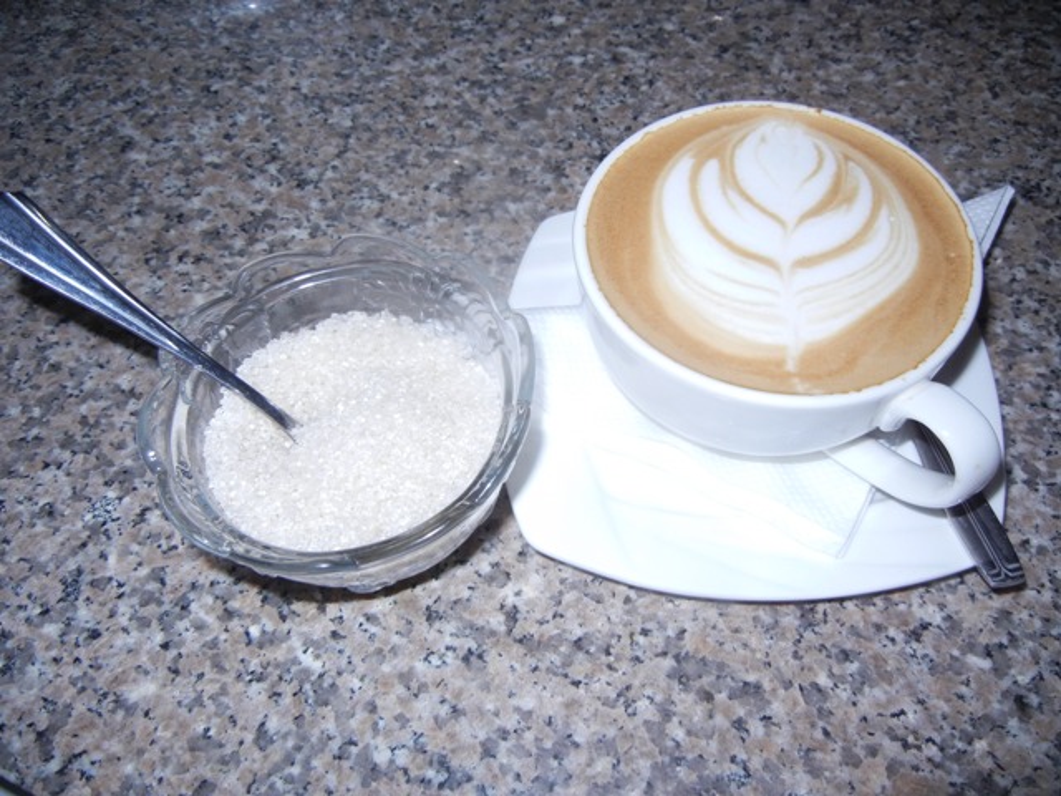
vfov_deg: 46.8
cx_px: 530
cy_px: 398
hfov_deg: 60.0
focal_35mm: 30
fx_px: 920
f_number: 3.5
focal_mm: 5.4
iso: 200
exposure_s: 1/30
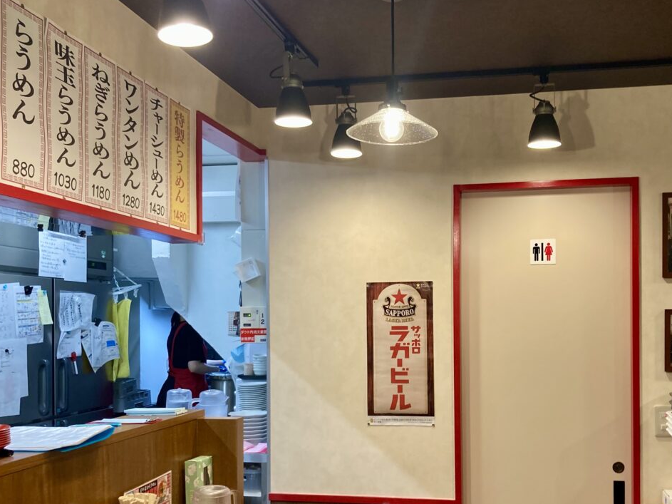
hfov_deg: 48.8
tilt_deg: -2.3
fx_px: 738
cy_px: 326
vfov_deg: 37.4
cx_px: 391
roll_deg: -0.5
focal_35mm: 38
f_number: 1.8
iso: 80
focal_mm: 3.99
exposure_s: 1/50
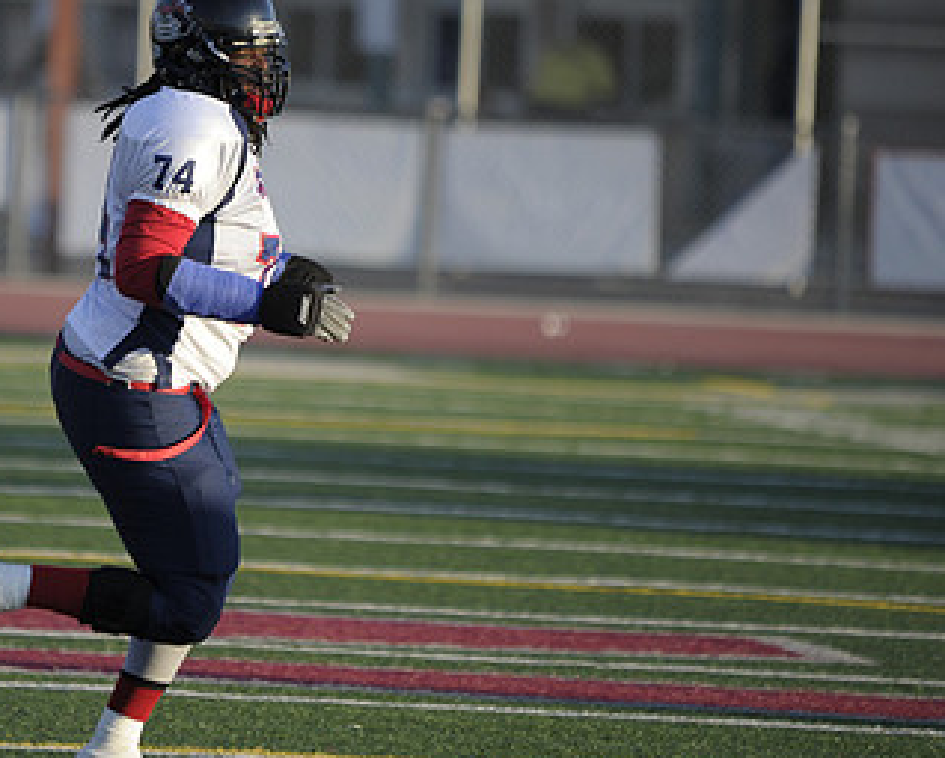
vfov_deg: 1.8
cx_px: 155
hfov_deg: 2.3
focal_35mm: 855
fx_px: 23935
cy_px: 256
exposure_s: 1/1000
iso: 900
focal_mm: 500
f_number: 6.3
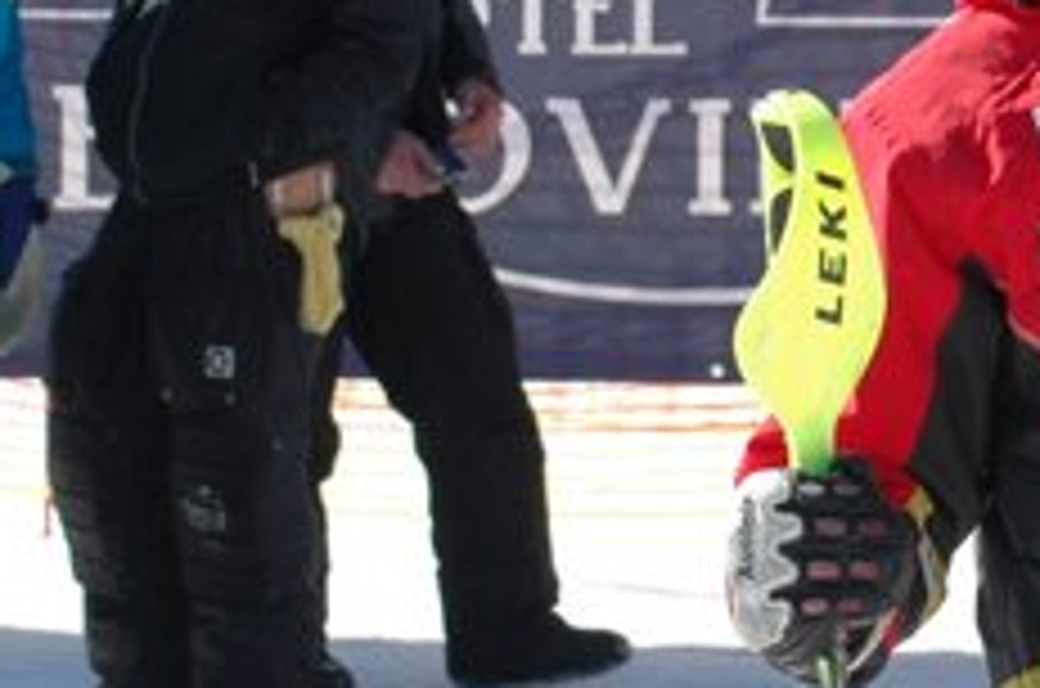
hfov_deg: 7.1
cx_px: 1162
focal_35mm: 291
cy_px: 2
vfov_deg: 4.7
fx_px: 8389
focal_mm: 70
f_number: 9
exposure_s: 1/320
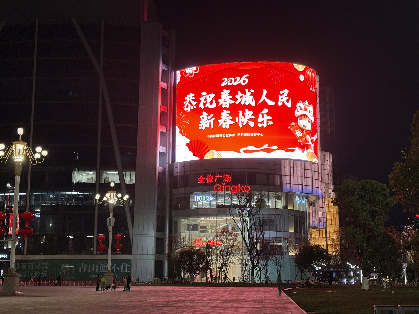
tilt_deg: +11.1
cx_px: 210
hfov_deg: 36.8
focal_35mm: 52
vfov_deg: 28.0
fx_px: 629
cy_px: 157
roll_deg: +0.0
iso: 64
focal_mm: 5.96
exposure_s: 1/60
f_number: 1.6
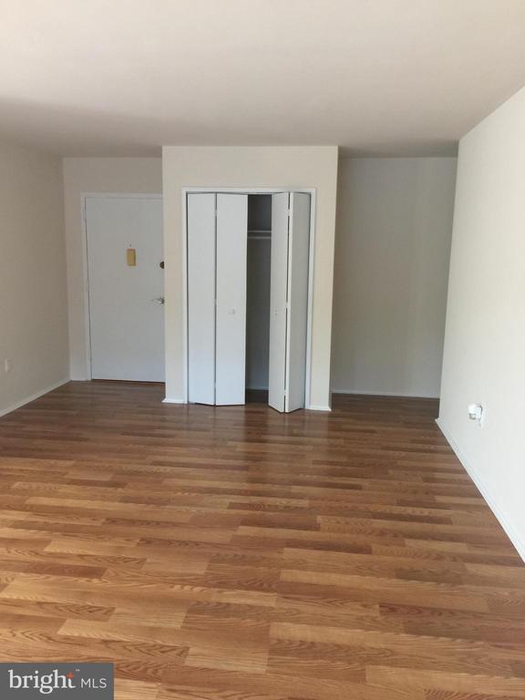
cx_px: 262
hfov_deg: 48.2
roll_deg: -1.1
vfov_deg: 61.7
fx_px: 586
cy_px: 350
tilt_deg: -8.1
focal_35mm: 29
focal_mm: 4.15
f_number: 2.2
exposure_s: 1/4
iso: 64
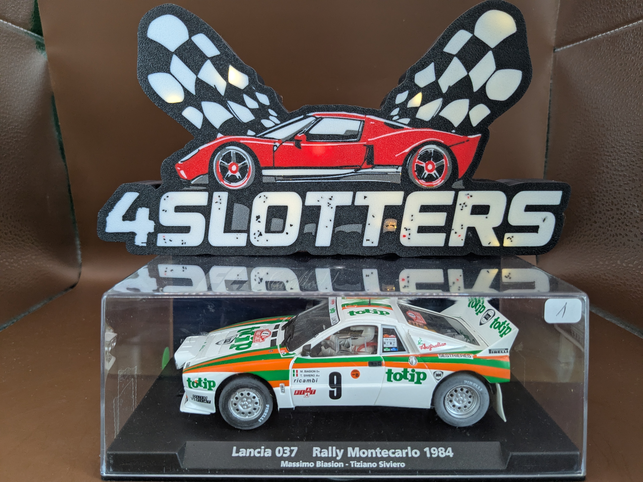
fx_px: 502
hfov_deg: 65.3
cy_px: 241
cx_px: 322
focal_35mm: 27
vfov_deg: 51.4
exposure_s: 1/33.3
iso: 81
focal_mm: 4.38
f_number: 1.73
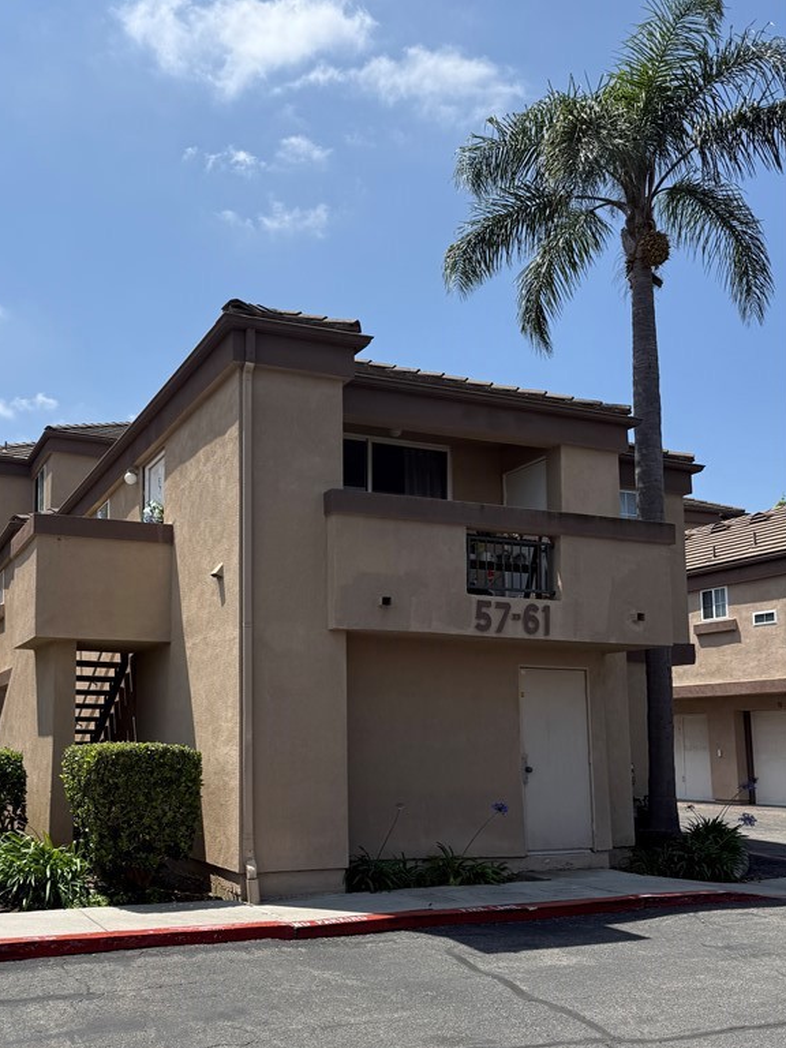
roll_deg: +1.7
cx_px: 267
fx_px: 969
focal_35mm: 32
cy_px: 632
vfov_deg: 56.4
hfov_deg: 43.6
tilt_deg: +8.8
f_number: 1.78
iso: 80
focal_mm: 6.76
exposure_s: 1/5319
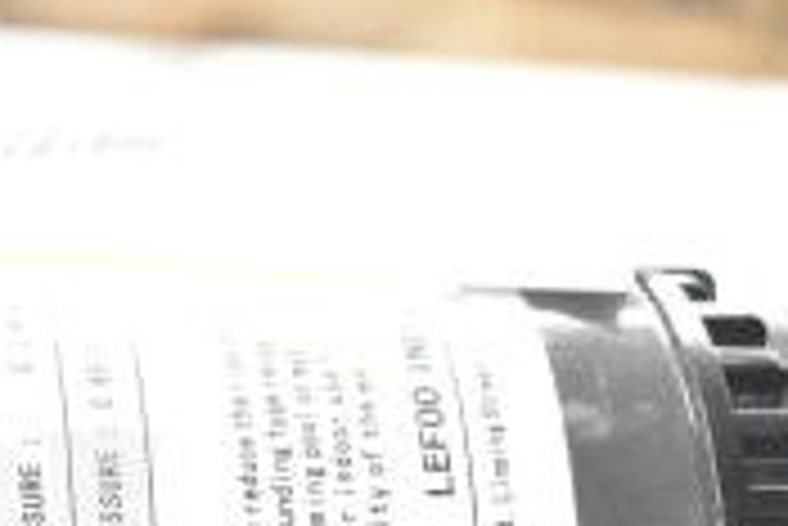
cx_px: -243
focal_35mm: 152
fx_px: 3324
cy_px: 789
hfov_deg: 13.1
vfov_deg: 8.8
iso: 5000
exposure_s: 1/50
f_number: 4.2
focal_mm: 29
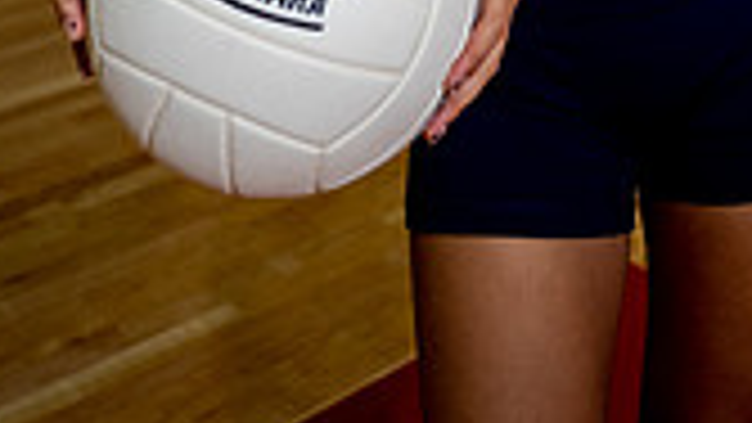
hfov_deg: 30.2
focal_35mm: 68
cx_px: 610
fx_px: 1356
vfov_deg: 13.8
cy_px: -522
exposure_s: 1/320
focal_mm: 24
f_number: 2.8
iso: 400
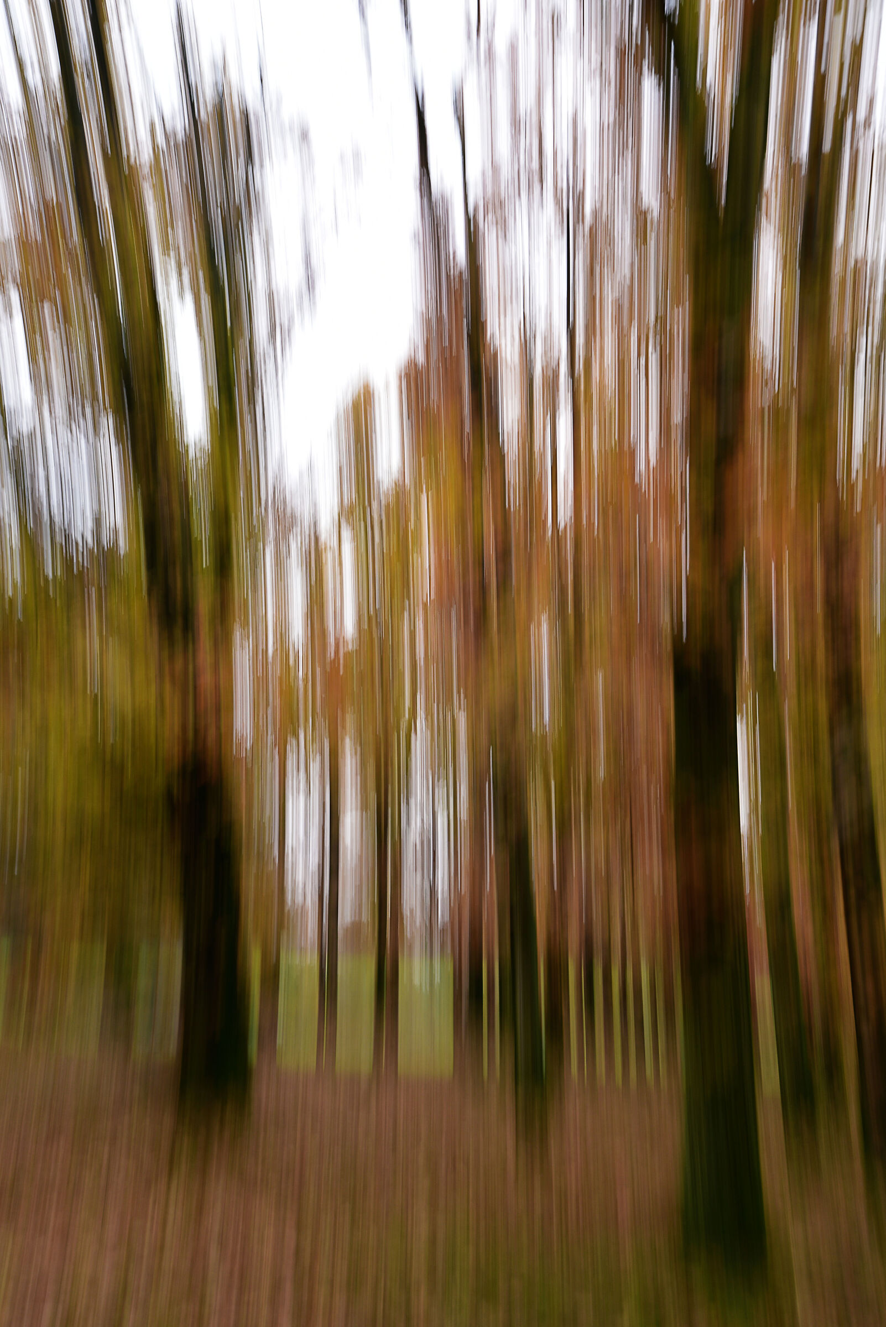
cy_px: 664
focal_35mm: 35
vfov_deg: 54.4
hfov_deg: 37.9
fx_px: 1291
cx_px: 443
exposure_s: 1/50
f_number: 4
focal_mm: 35
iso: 200
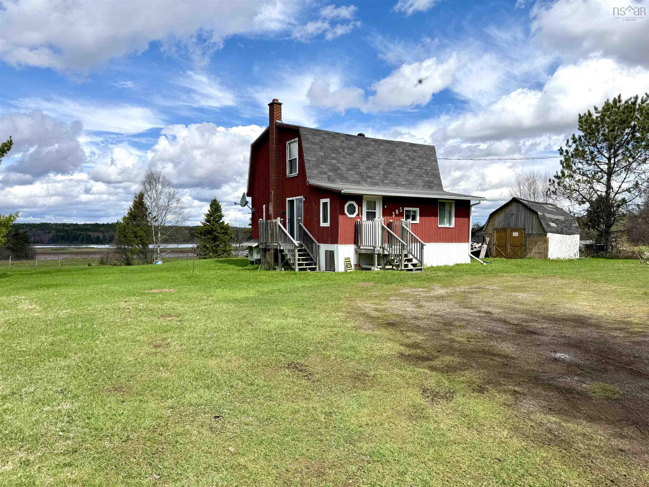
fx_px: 450
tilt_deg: -1.5
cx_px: 324
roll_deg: -0.6
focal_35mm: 24
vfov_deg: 56.8
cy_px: 244
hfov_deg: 71.6
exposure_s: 1/7353
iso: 80
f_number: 1.78
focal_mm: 6.76
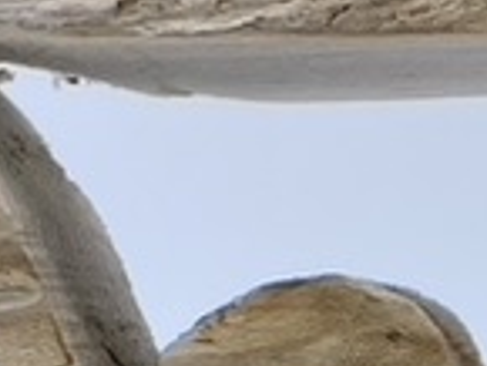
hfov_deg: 10.2
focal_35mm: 184
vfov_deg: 7.9
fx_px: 2591
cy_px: 571
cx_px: 820
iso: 32
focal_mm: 4.2
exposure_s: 1/1033
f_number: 1.6
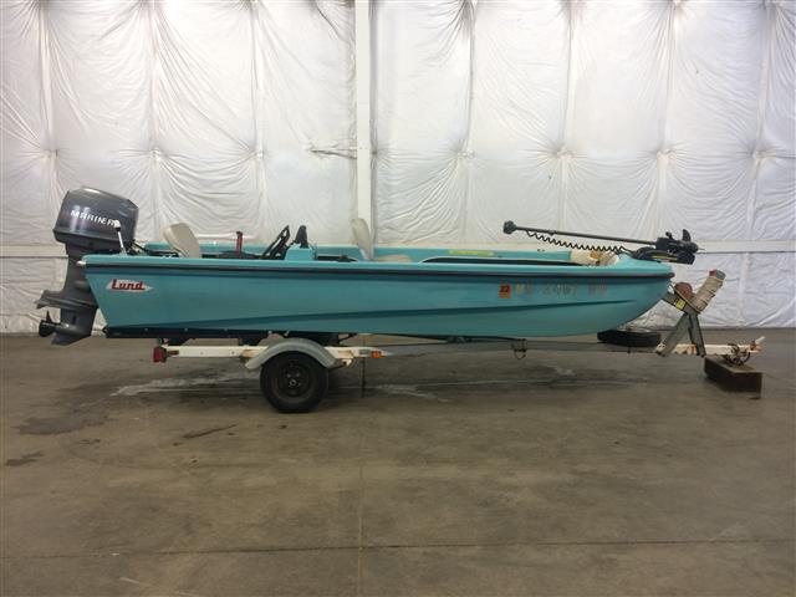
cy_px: 298
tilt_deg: -6.6
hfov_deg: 61.7
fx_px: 667
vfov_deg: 48.2
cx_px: 398
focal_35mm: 29
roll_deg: +1.0
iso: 50
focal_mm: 4.15
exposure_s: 1/30
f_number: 2.2
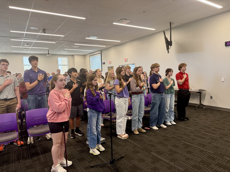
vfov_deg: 56.8
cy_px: 86
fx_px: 159
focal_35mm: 24
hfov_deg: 71.6
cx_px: 115
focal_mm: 6.76
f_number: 1.78
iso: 160
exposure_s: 1/120
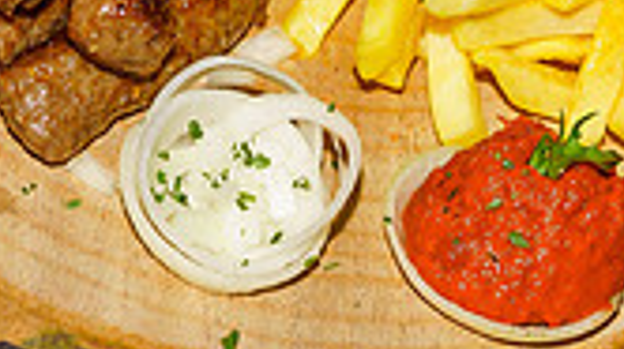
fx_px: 4661
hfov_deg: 7.7
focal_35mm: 282
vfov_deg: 4.3
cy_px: -92
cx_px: 423
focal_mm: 70
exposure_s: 1/250
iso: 100
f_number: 4
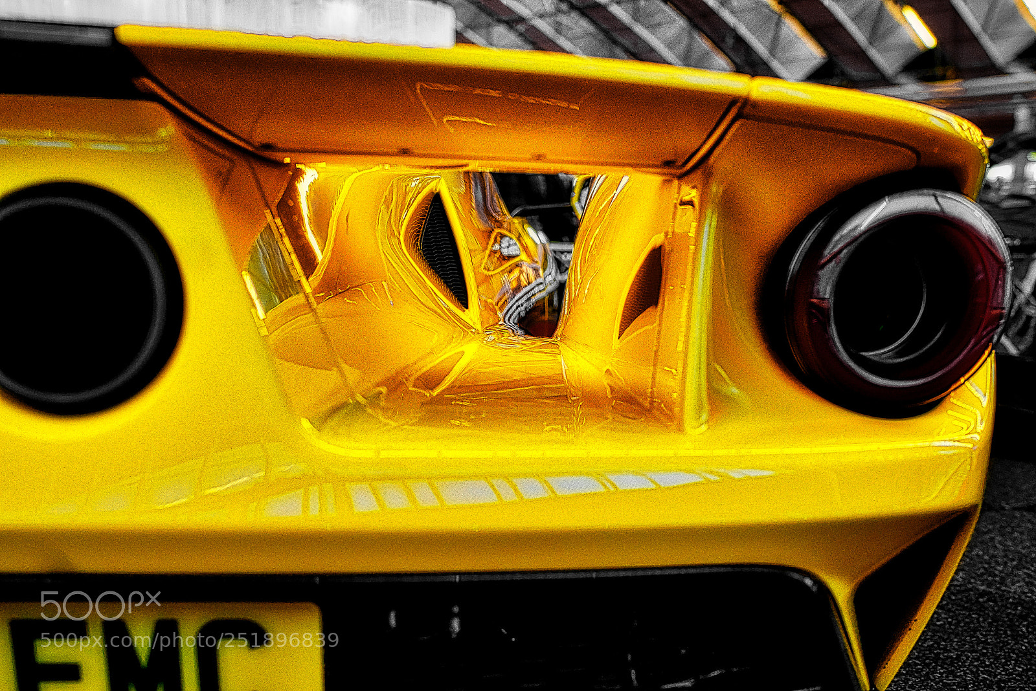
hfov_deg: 54.4
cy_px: 346
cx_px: 518
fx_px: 1008
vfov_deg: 37.9
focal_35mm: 35
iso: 640
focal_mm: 35
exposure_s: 1/40
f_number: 2.8
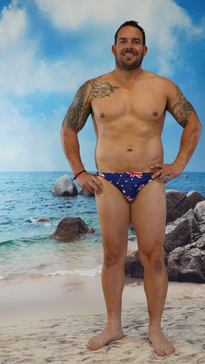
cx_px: 119
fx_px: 474
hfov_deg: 24.4
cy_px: 184
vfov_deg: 42.1
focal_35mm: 49
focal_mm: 46
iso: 800
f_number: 5
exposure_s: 1/125
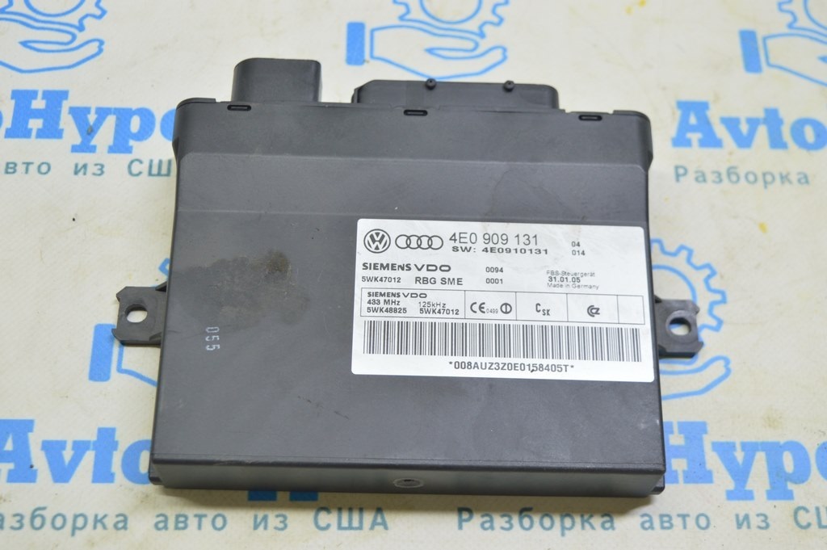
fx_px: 1205
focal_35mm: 52
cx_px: 414
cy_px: 275
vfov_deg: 25.7
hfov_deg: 37.9
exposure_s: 1/20
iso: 400
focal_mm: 35
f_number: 5.6
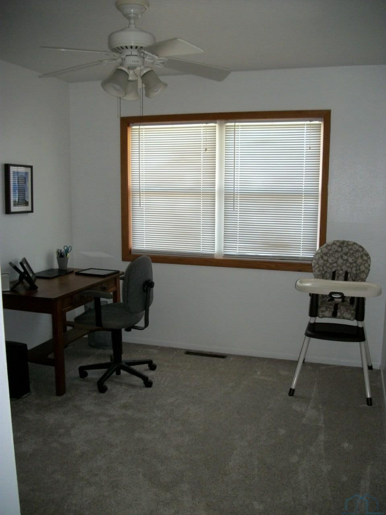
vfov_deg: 56.8
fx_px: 476
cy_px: 258
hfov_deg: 44.2
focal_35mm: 32
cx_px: 193
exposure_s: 1/30
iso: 160
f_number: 2.9
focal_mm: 5.7
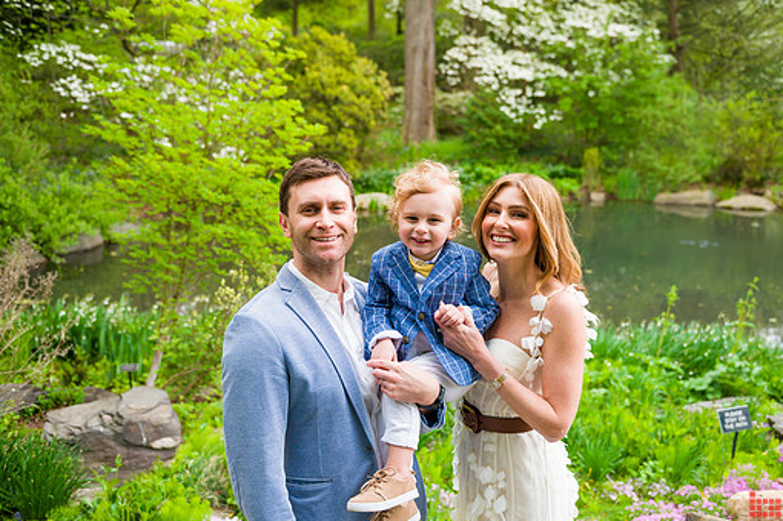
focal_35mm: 33
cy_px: 275
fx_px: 717
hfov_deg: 57.2
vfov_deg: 39.9
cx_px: 413
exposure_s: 1/320
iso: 200
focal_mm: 29
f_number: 3.5
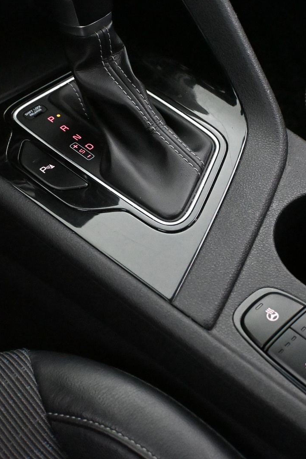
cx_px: 153
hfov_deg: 21.8
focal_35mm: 62
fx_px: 795
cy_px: 228
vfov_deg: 32.2
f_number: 4.5
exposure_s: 1/60
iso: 12800
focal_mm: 27.5
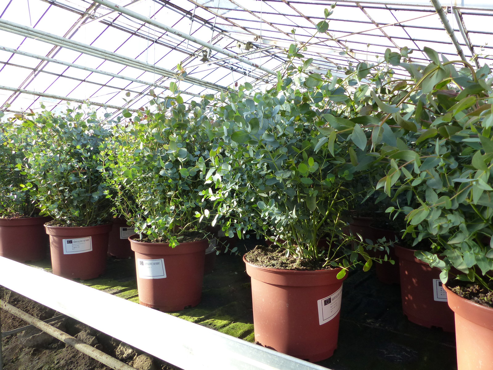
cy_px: 185
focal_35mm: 25
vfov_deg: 54.9
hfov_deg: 69.4
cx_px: 246
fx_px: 356
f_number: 3.5
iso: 160
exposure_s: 1/125
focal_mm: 4.5
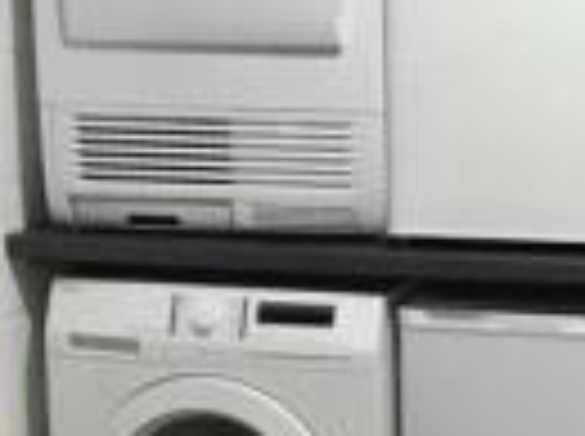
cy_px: 317
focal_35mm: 126
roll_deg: +1.4
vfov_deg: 11.7
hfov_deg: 15.3
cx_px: 619
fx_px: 2125
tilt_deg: -11.8
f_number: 1.8
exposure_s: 1/14
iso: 100
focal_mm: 3.99
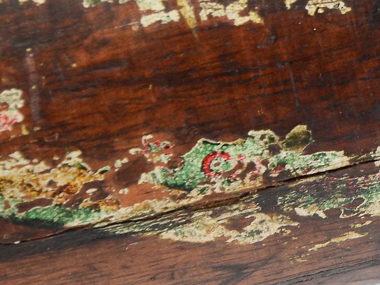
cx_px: 657
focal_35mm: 530
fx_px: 5816
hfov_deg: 3.7
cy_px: -134
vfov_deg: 2.8
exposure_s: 1/80
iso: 400
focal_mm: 105
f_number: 11
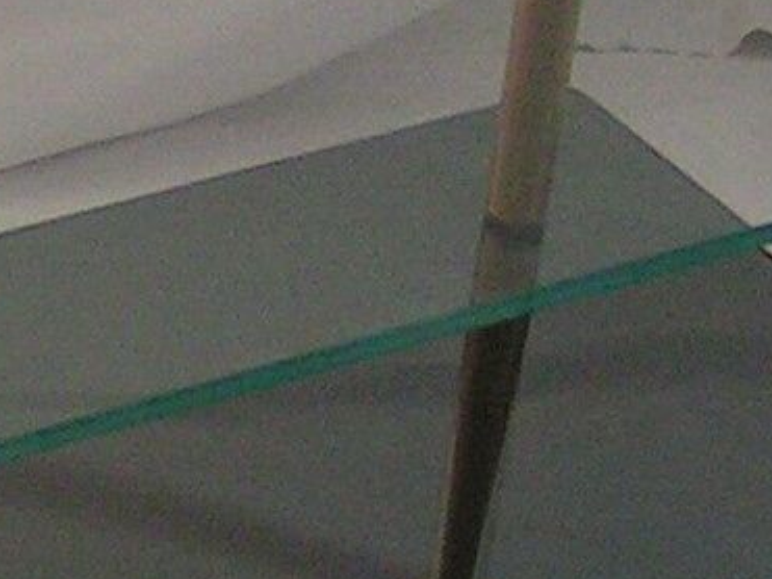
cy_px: 688
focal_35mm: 168
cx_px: -151
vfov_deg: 8.7
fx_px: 3745
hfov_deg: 11.5
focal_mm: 5.8
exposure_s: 1/40
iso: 160
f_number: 2.8
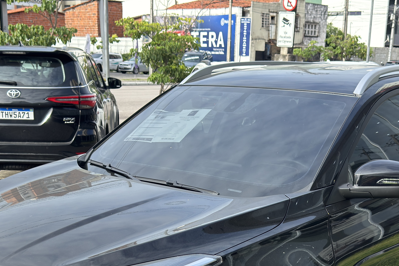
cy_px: 265
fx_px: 720
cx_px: 211
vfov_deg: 20.3
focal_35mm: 65
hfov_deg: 31.0
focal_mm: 6.76
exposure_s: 1/1264
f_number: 1.78
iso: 100
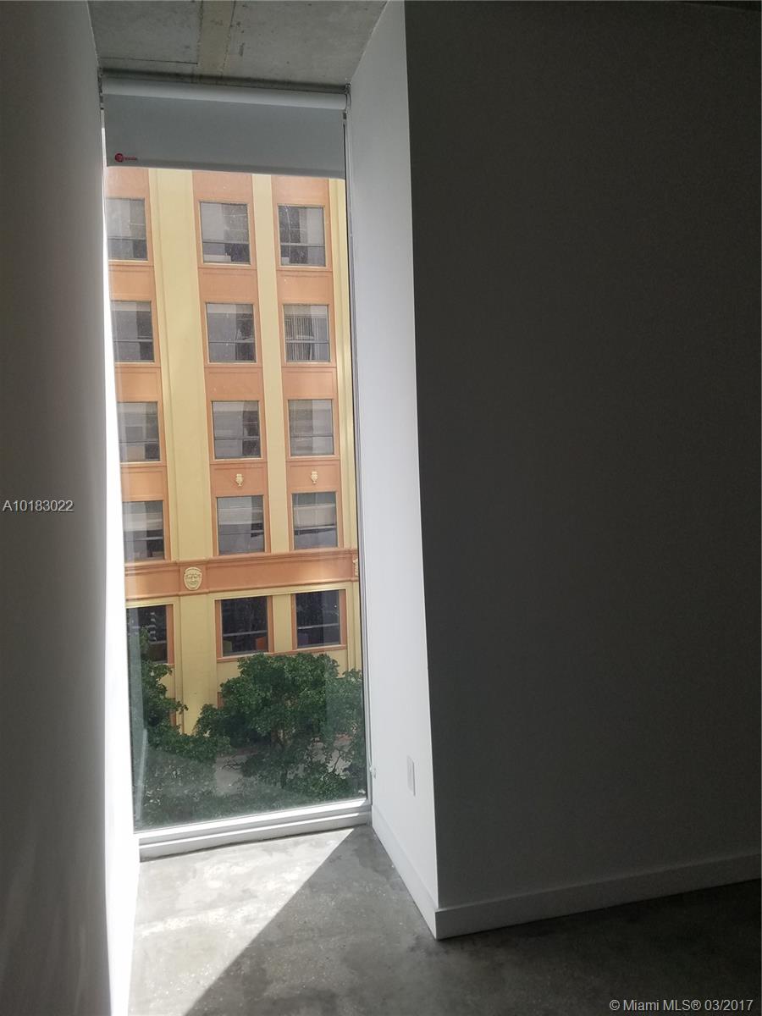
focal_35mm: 26
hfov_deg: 53.1
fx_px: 763
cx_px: 381
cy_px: 508
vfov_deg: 67.3
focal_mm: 4.2
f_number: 1.7
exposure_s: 1/473
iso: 50
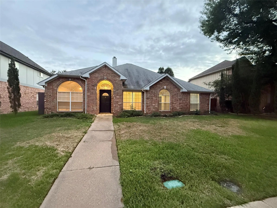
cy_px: 104
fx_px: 112
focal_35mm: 14
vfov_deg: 85.7
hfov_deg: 102.1
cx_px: 138
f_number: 2.2
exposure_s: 1/60
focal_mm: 2.22
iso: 1000
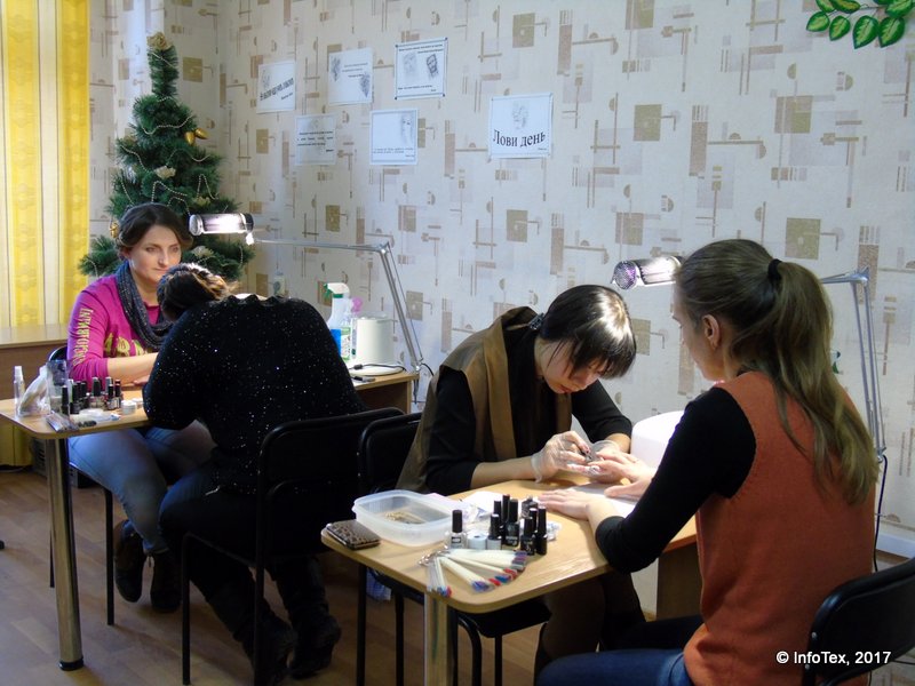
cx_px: 458
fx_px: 1057
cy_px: 343
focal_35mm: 40
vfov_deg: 36.0
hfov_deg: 46.8
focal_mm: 7.1
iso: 400
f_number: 3.9
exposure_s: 1/25
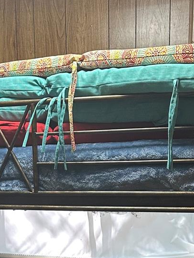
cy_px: 248
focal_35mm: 68
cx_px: 58
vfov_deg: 27.2
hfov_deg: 21.5
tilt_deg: -9.9
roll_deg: +0.7
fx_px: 508
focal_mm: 6.86
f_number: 1.78
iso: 400
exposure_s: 1/60
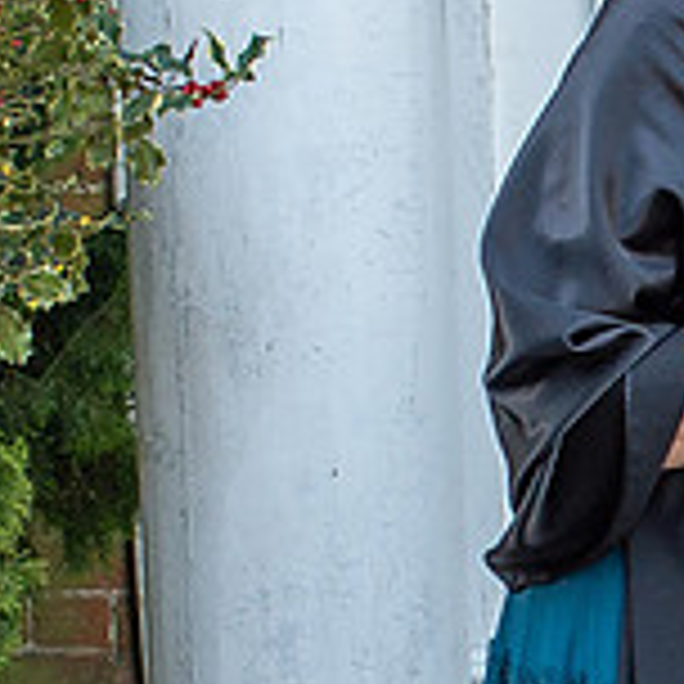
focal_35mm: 242
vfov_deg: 7.2
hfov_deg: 7.0
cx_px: 1361
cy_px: 692
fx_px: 5410
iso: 250
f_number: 4
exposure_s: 1/160
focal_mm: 35
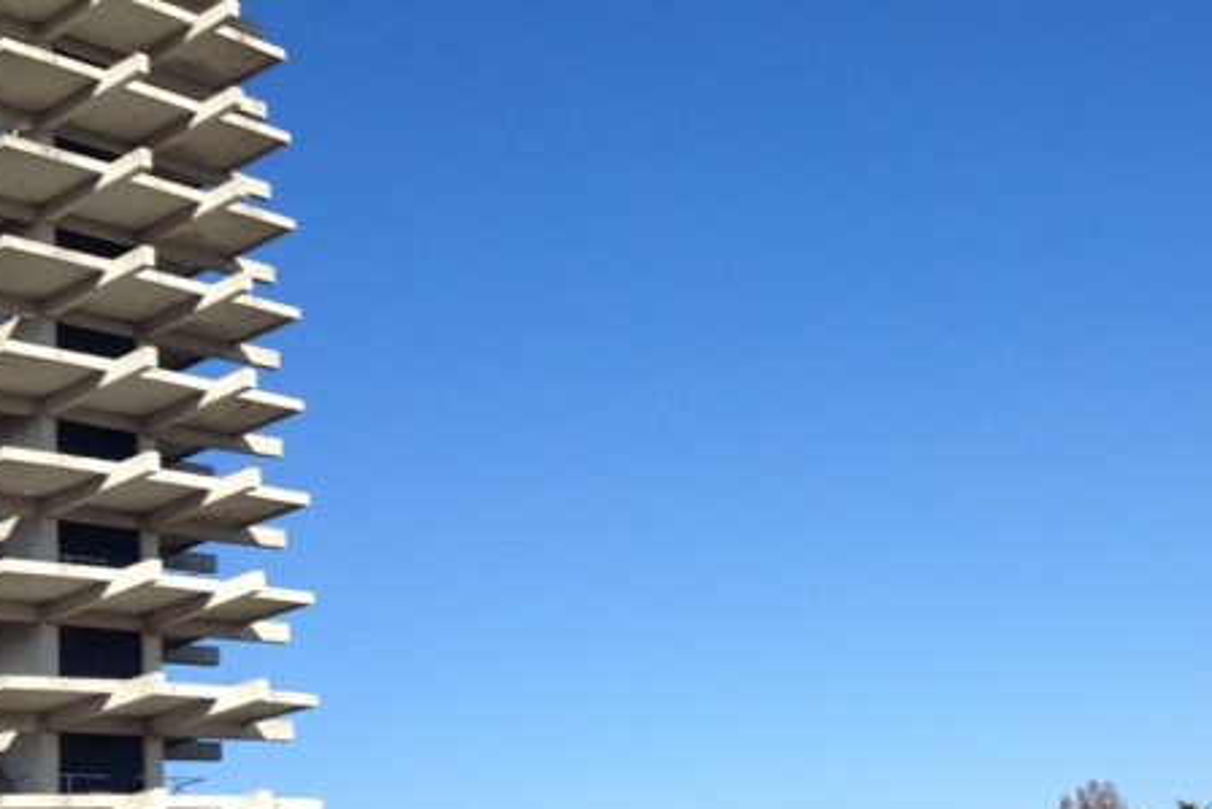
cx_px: 803
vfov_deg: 20.9
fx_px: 2189
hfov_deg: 30.7
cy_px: 336
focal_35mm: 65
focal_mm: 4.28
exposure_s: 1/1842
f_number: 2.4
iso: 50
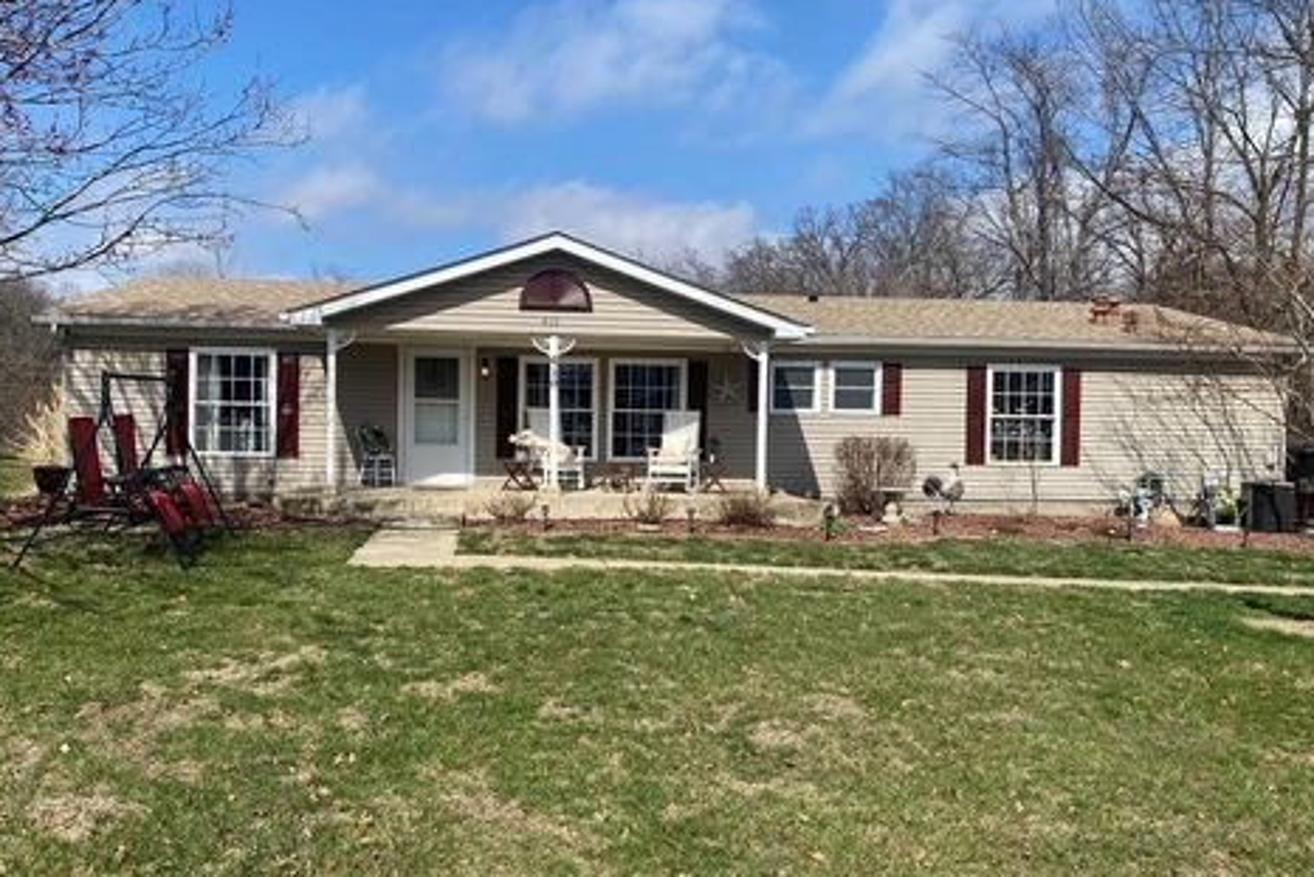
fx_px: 1059
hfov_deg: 63.6
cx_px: 623
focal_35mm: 29
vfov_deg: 45.0
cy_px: 458
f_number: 1.8
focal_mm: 4.25
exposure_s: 1/3205
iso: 32
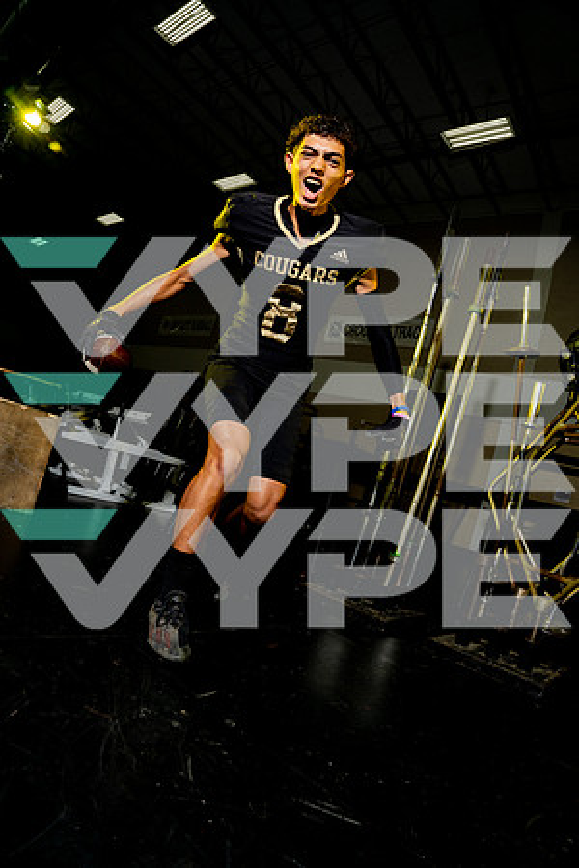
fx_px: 482
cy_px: 434
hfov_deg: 61.9
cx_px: 290
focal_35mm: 20
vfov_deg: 84.0
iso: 250
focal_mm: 20
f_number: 8
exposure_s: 1/250
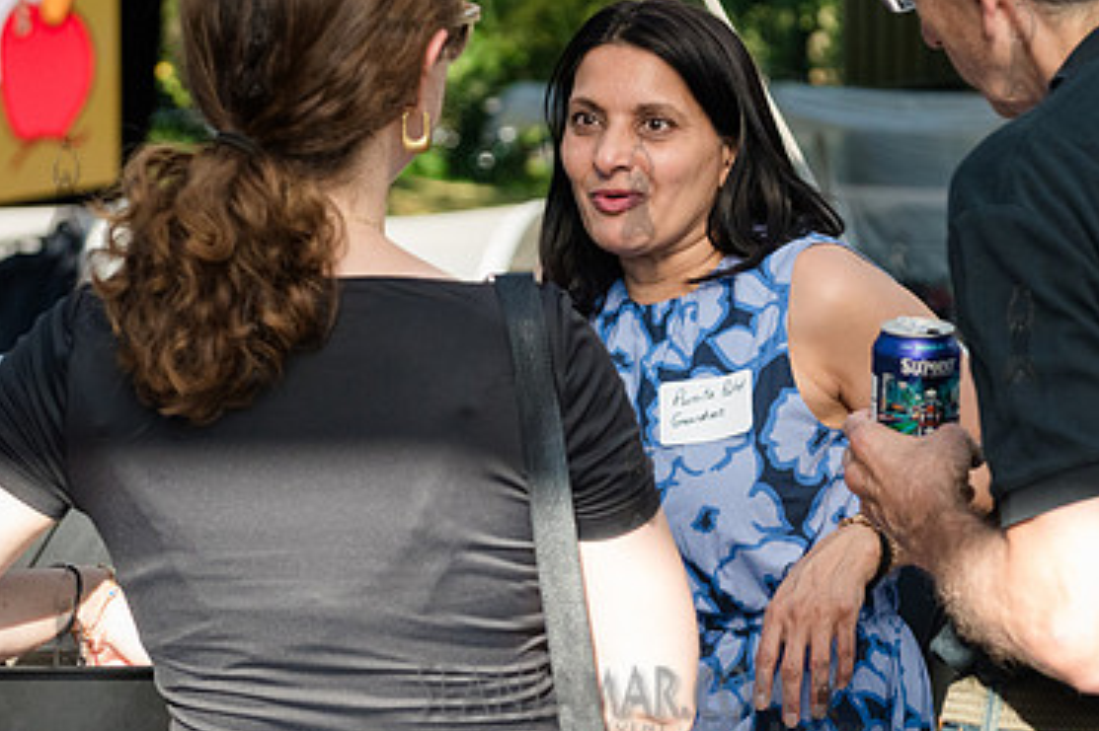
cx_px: 672
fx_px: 3845
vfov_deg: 10.9
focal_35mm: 126
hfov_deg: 16.3
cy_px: 252
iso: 2000
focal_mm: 70
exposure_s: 1/3200
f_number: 4.5
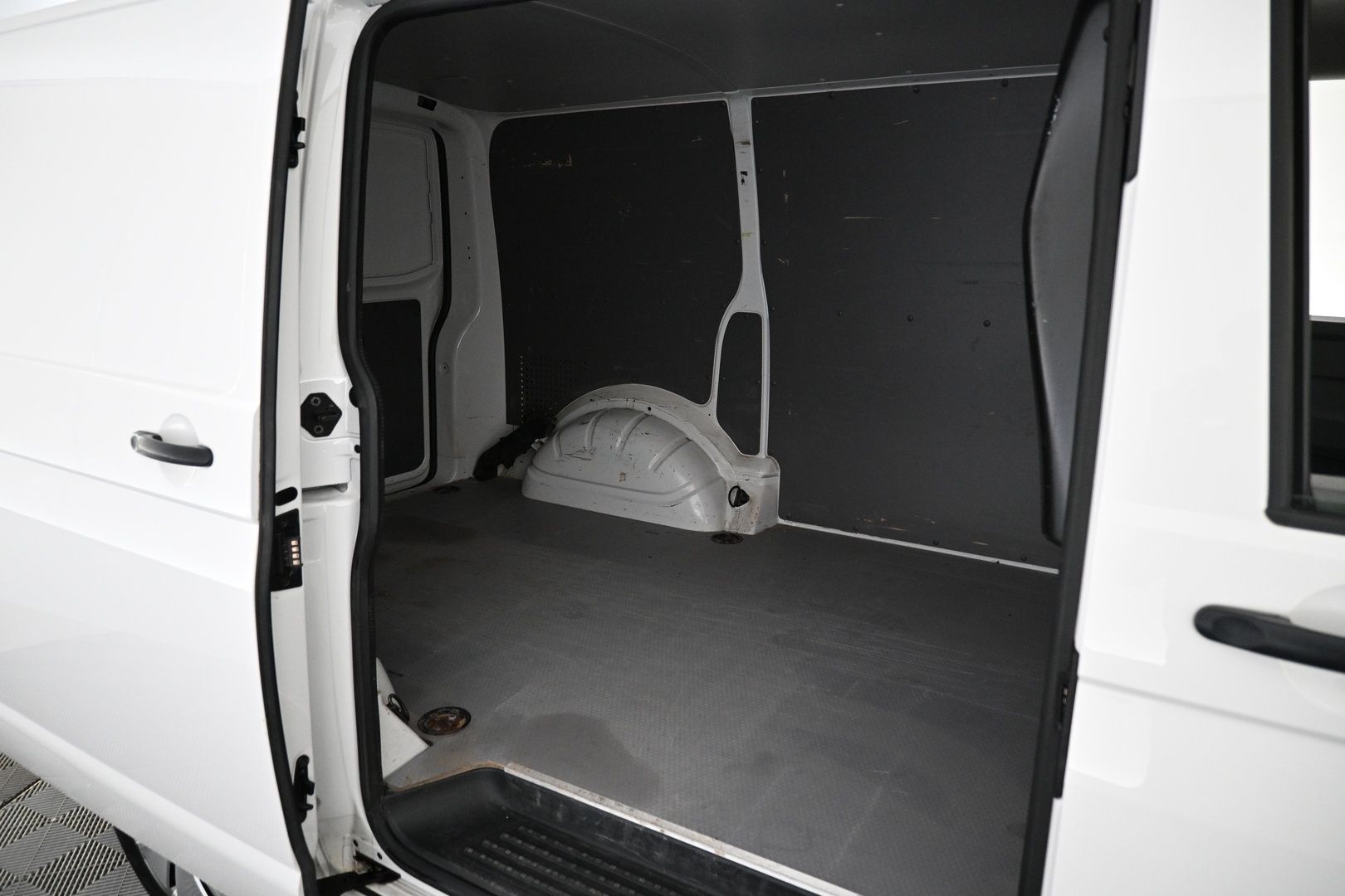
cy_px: 448
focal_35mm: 24
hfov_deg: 73.7
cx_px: 672
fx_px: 897
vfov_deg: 53.1
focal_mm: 16
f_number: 3.5
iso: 1600
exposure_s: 1/60
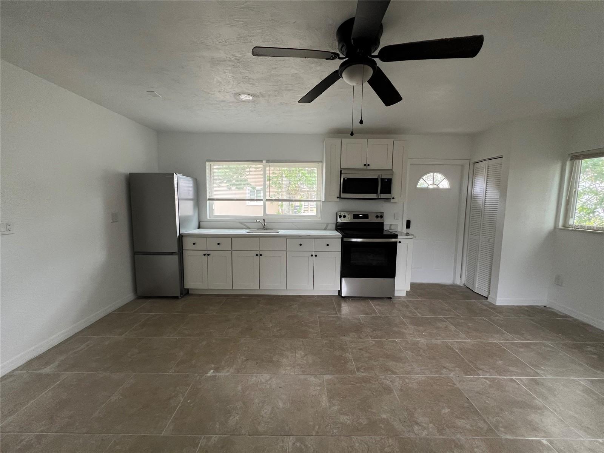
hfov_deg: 106.2
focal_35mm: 13
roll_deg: -0.9
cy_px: 226
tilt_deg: -6.5
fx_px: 227
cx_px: 302
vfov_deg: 89.9
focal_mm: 1.57
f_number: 1.8
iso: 125
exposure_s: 1/99
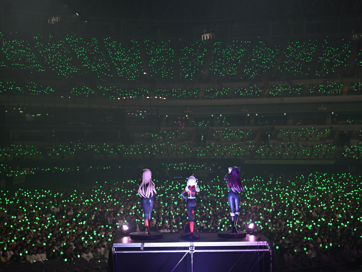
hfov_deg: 30.3
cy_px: 136
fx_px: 669
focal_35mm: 64
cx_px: 173
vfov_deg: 22.9
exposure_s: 1/40
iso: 100
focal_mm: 59
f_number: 2.8
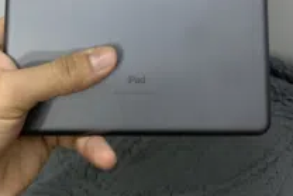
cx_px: 137
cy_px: -13
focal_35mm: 52
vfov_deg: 24.5
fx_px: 424
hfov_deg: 38.1
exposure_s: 1/50
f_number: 1.8
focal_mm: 4.25
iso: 320
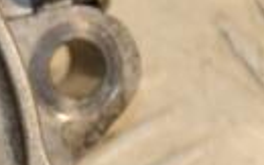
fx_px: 4054
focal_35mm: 564
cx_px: -215
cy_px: 139
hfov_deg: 3.7
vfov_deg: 2.3
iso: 800
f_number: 6.3
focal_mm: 80
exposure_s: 1/200
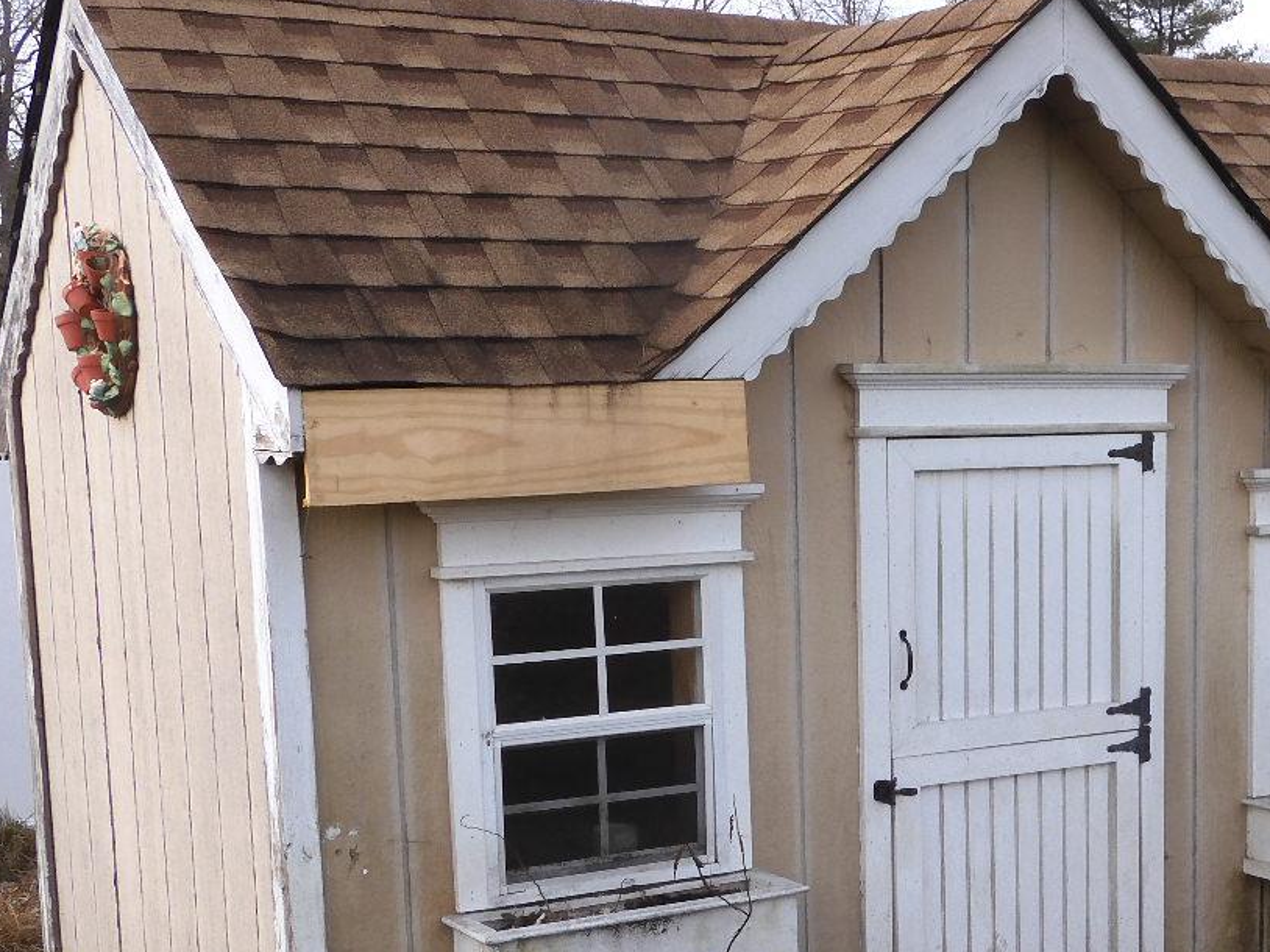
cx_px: 1008
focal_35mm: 59
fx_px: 2164
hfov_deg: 31.9
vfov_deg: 24.5
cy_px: 729
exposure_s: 1/125
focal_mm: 5.4
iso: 100
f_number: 3.5
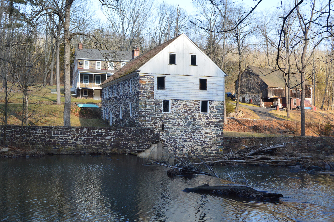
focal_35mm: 46
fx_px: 431
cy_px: 111
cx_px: 167
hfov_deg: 42.4
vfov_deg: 28.9
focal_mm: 31
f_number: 9
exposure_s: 1/160
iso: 400
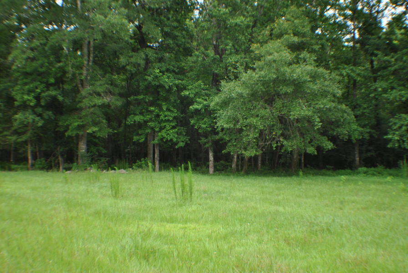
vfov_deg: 19.0
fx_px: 817
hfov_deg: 28.0
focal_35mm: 72
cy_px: 136
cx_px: 204
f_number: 5.6
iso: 160
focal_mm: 48
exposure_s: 1/125
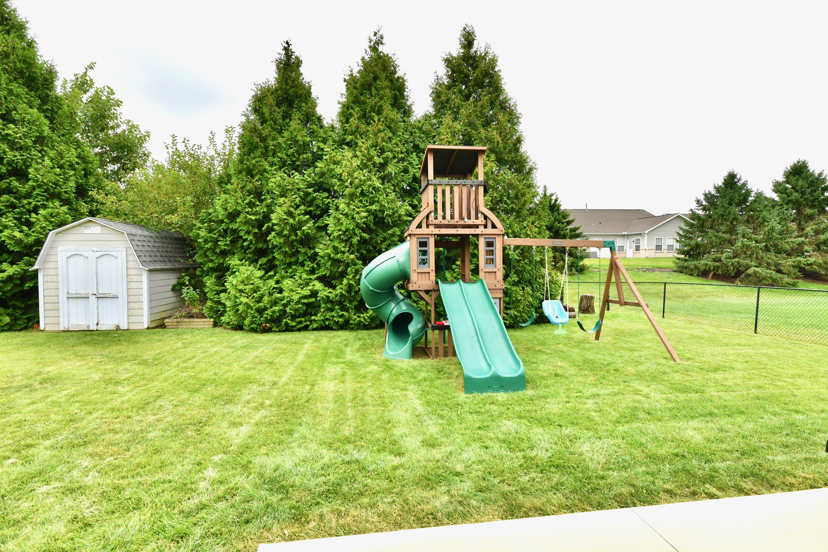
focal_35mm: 16
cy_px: 269
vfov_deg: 73.7
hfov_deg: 96.7
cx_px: 401
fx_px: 368
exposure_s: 1/400
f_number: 10
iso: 640
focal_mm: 14
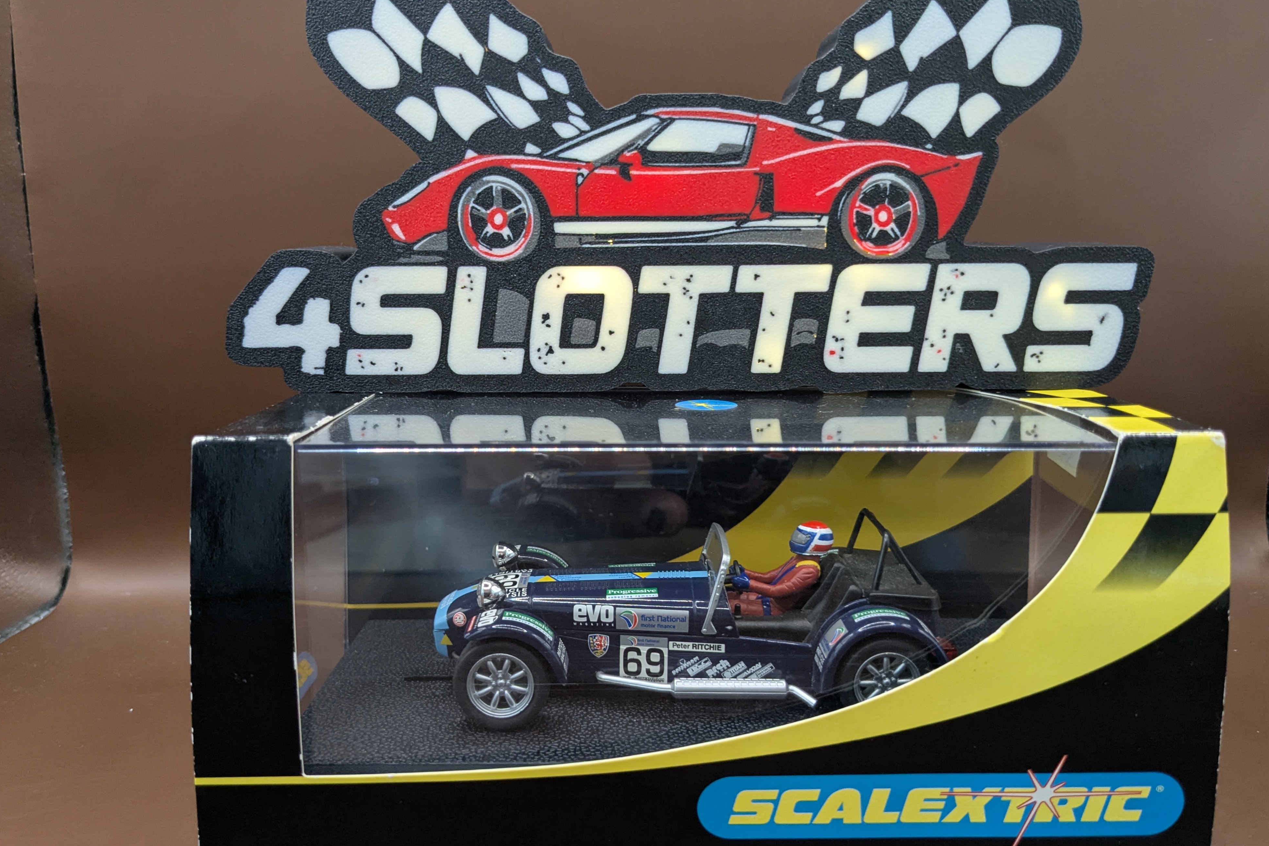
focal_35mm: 29
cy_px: 394
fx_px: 1022
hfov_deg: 63.7
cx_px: 647
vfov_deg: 44.9
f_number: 1.73
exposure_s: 1/50
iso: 264
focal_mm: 4.38
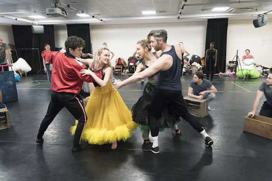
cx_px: 136
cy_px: 90
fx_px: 189
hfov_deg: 71.5
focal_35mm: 25
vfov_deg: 51.3
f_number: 3.5
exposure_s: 1/320
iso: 8000
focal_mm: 25
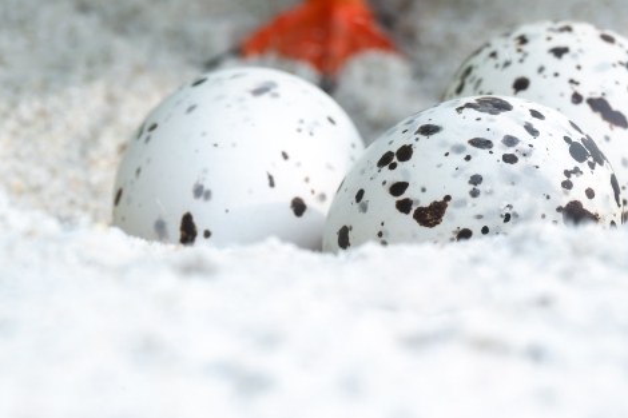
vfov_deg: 0.7
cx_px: 460
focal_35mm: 2042
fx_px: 35607
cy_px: 67
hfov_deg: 1.0
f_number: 16
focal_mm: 1200
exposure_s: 1/250
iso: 1600
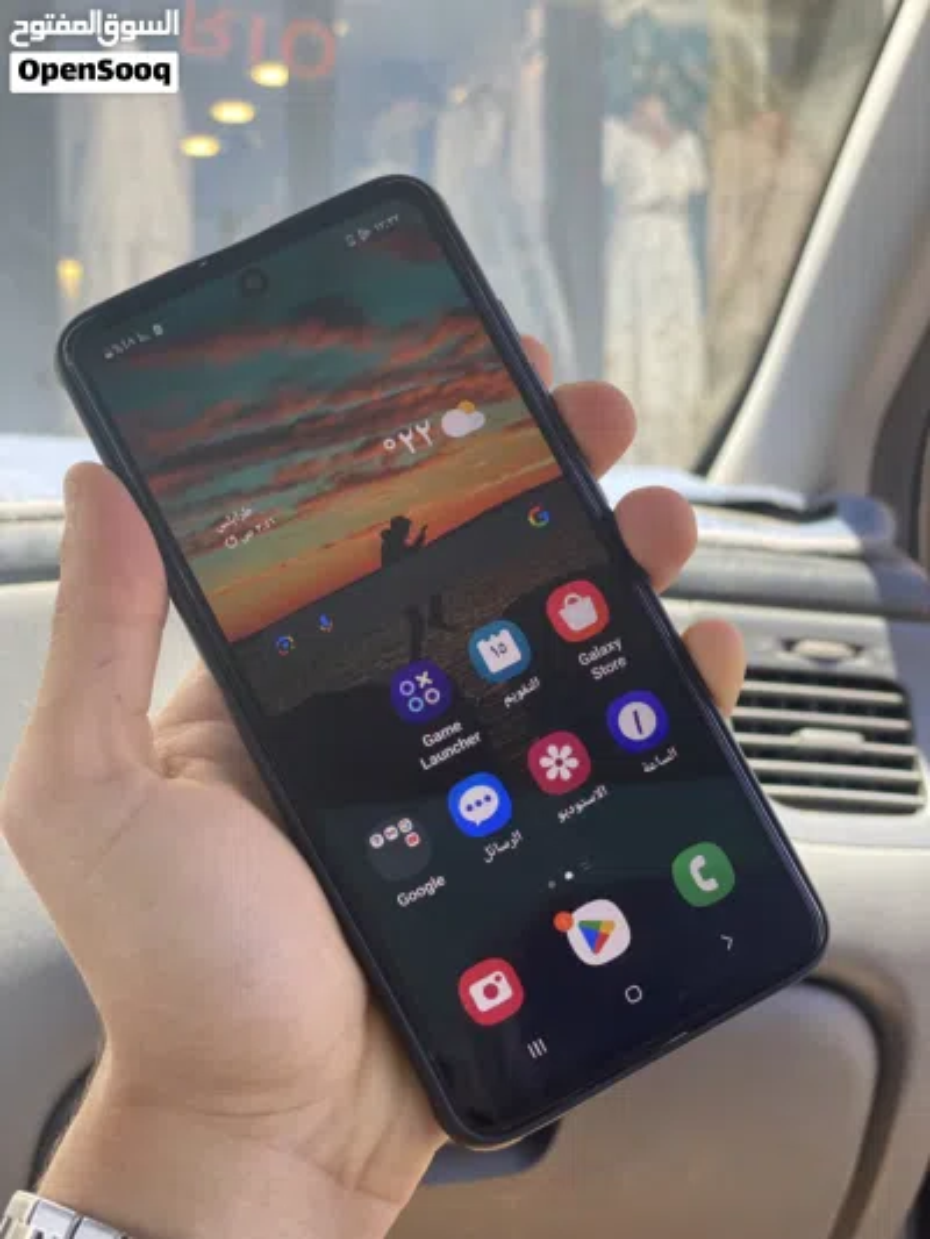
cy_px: 620
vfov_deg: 36.8
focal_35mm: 52
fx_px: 1862
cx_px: 465
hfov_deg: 28.0
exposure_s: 1/122
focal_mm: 6
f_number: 2
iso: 25
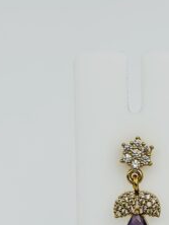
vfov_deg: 16.1
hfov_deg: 12.0
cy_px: 194
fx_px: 786
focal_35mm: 121
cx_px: 199
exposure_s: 1/1050
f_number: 1.78
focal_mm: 6.86
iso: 80
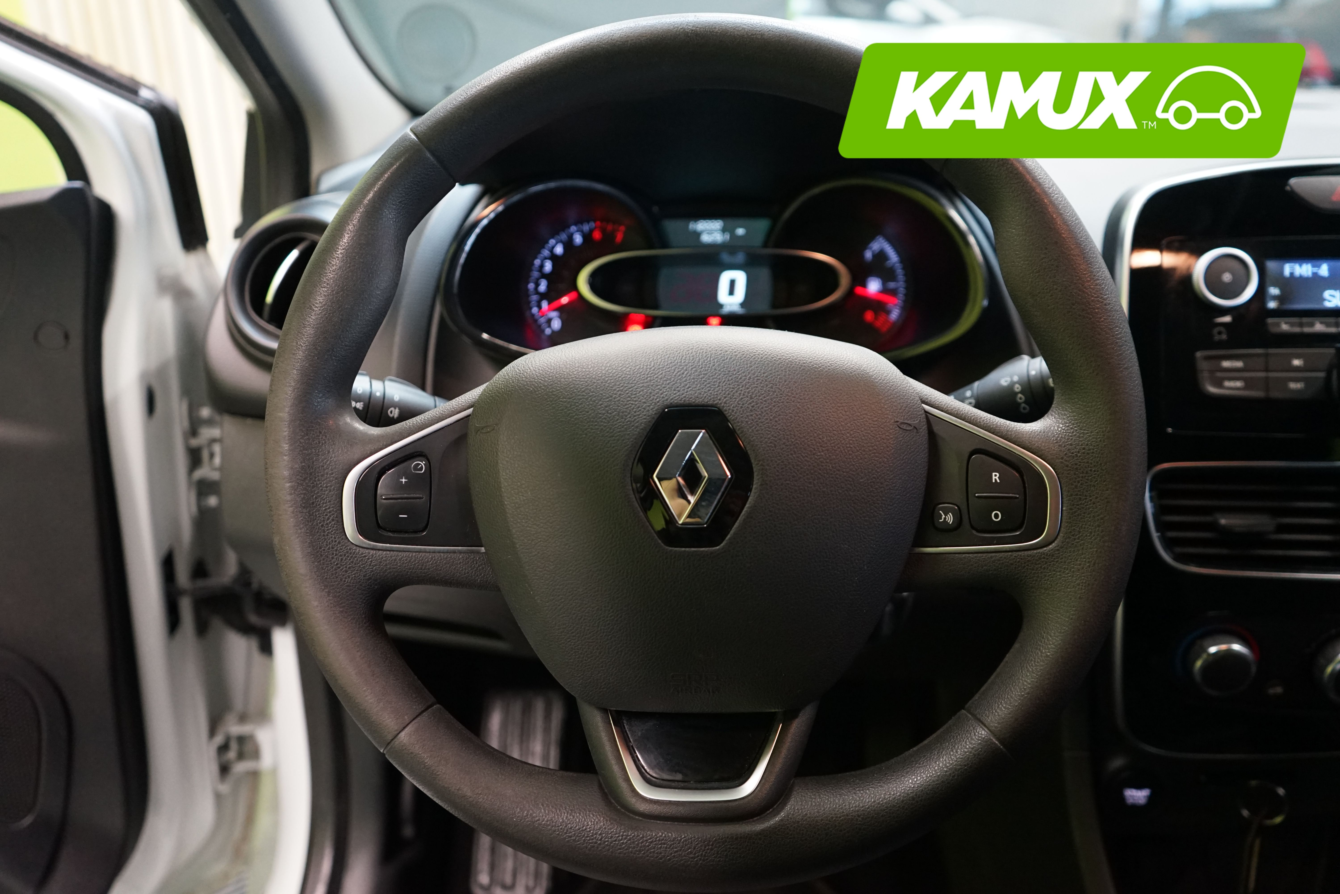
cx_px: 670
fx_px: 1079
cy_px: 447
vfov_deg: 45.0
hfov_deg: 63.7
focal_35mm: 29
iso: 2500
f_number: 3.5
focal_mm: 29
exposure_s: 1/30
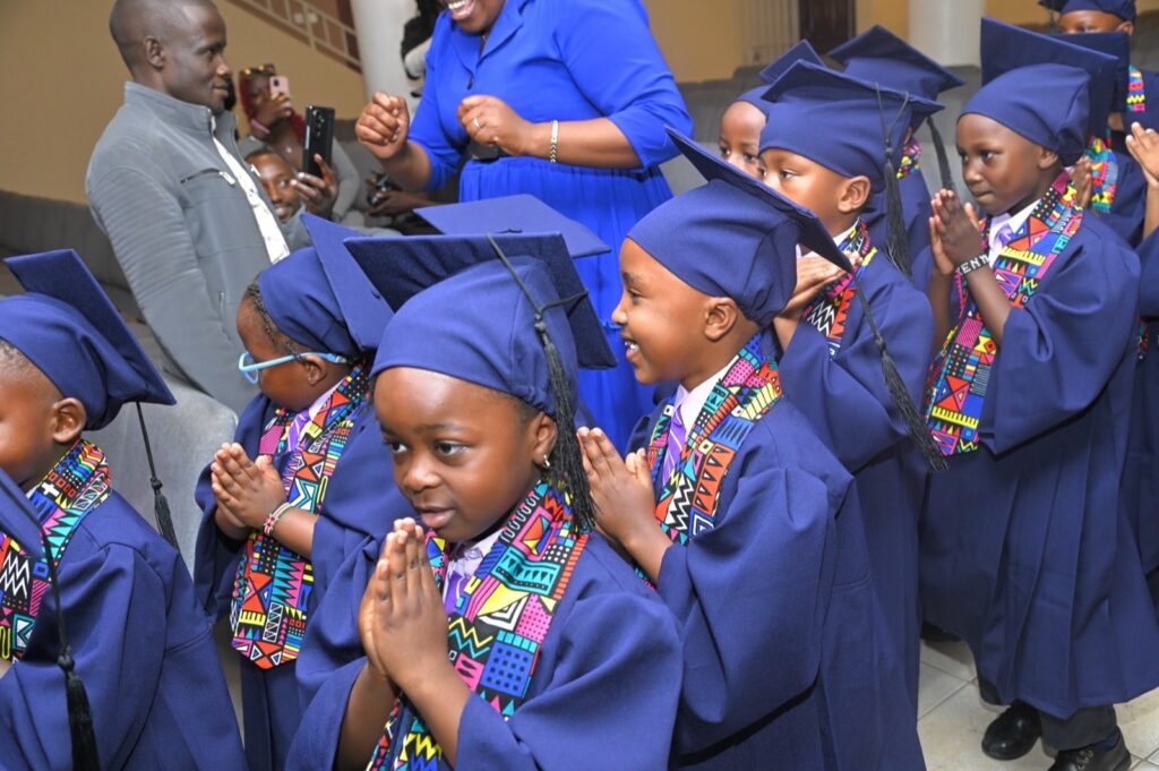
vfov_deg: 35.0
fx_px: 1222
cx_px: 580
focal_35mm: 38
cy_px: 386
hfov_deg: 50.7
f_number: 6.3
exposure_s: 1/160
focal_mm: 38
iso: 2500
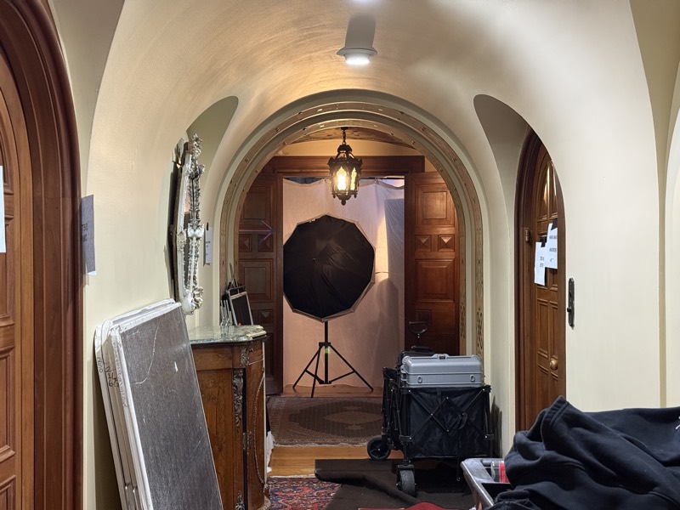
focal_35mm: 48
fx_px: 943
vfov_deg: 30.3
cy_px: 255
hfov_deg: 39.7
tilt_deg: -0.1
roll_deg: +0.2
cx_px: 340
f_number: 1.78
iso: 400
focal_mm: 6.76
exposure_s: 1/30
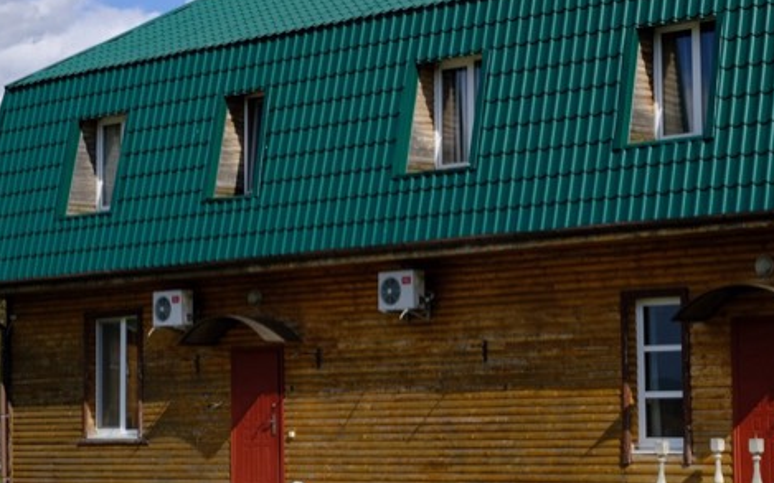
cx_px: 538
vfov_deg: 14.2
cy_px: 274
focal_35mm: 92
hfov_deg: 22.4
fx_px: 1940
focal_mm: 31.5
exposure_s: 1/1100
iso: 200
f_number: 5.6
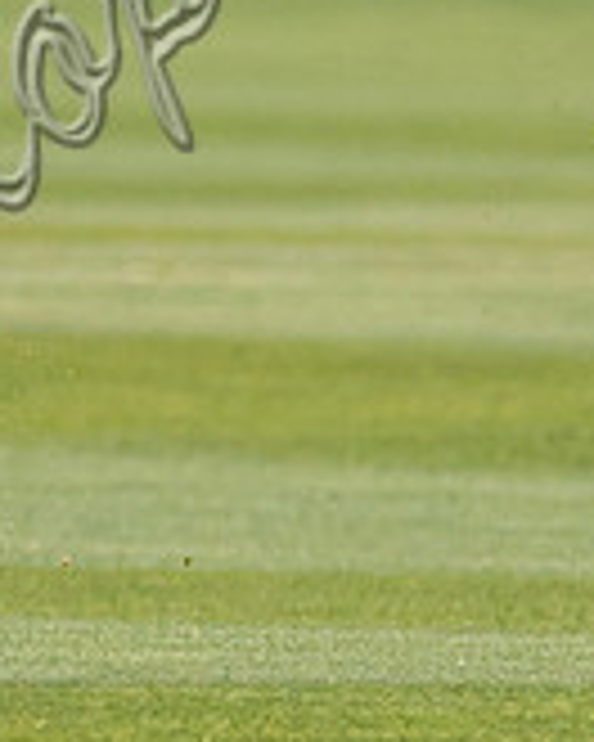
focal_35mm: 2511
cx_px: -492
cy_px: -64
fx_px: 55180
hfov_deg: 0.6
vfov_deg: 0.8
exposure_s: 1/2500
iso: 320
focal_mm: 300
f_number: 2.8
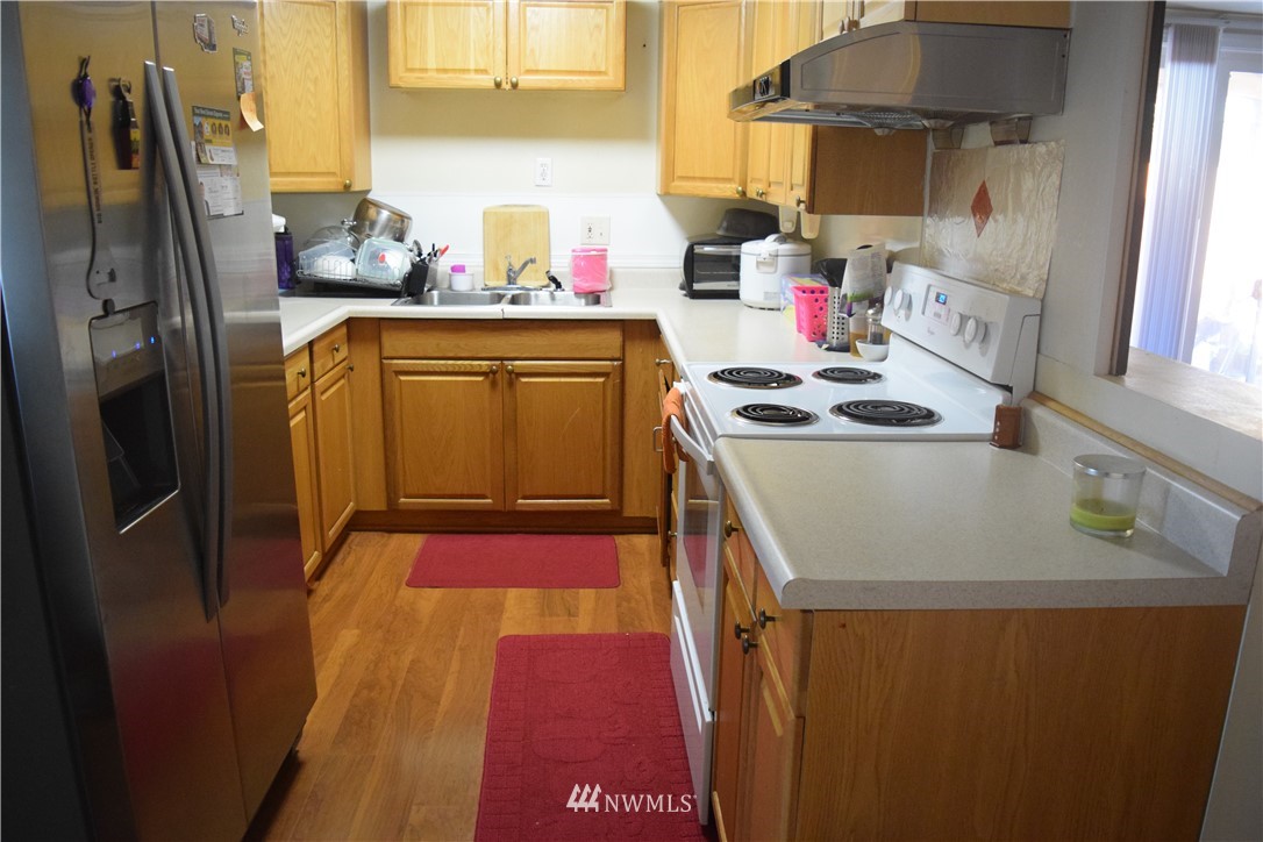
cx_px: 632
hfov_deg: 67.4
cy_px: 421
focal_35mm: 27
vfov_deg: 47.9
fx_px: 947
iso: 3200
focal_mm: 18
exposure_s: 1/80
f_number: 3.5
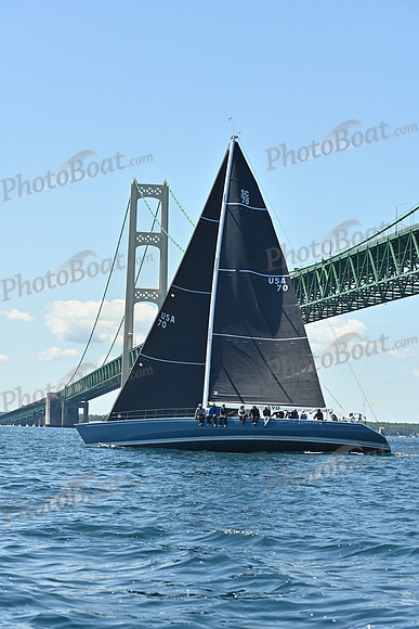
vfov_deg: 20.8
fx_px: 1710
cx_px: 210
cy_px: 314
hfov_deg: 14.0
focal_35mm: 98
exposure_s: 1/1000
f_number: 8
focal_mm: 98
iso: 320
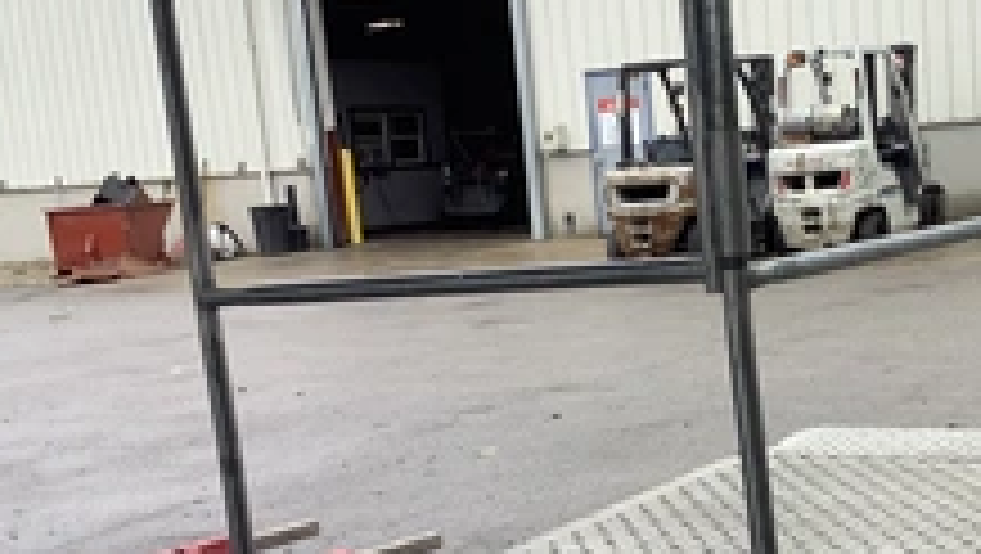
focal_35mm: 62
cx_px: 770
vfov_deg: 19.2
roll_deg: +3.6
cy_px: 459
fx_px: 1614
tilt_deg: -12.3
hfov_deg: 33.0
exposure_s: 1/436
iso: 25
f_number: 2.4
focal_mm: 3.3
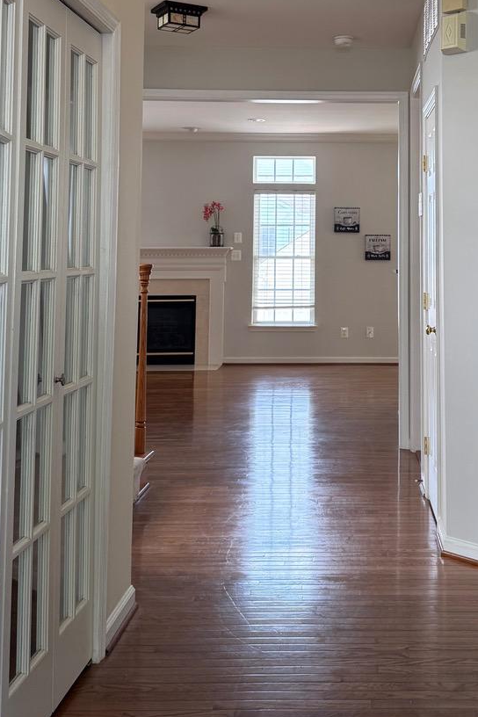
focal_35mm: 47
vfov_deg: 40.7
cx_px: 360
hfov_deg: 28.2
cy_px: 178
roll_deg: +0.7
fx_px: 936
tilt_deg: +5.5
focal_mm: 6.76
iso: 125
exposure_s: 1/120
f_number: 1.78
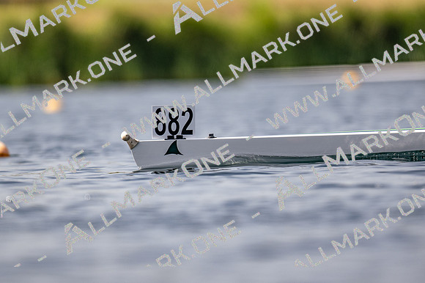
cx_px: 212
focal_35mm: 900
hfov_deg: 2.3
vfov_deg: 1.5
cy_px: 142
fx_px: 10619
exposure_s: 1/2500
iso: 110
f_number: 4
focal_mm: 600
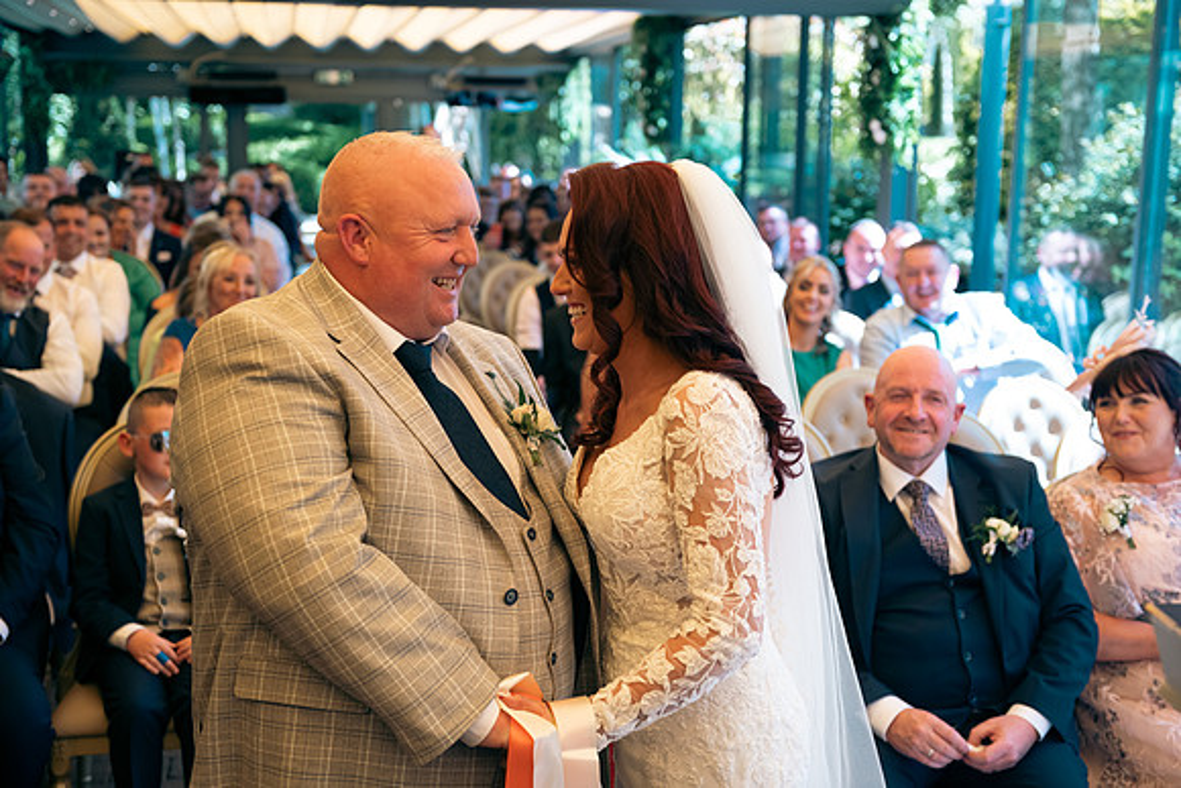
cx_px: 590
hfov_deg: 41.1
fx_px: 1575
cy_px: 394
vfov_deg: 28.1
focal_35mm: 48
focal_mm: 48
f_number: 3.5
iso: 250
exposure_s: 1/250
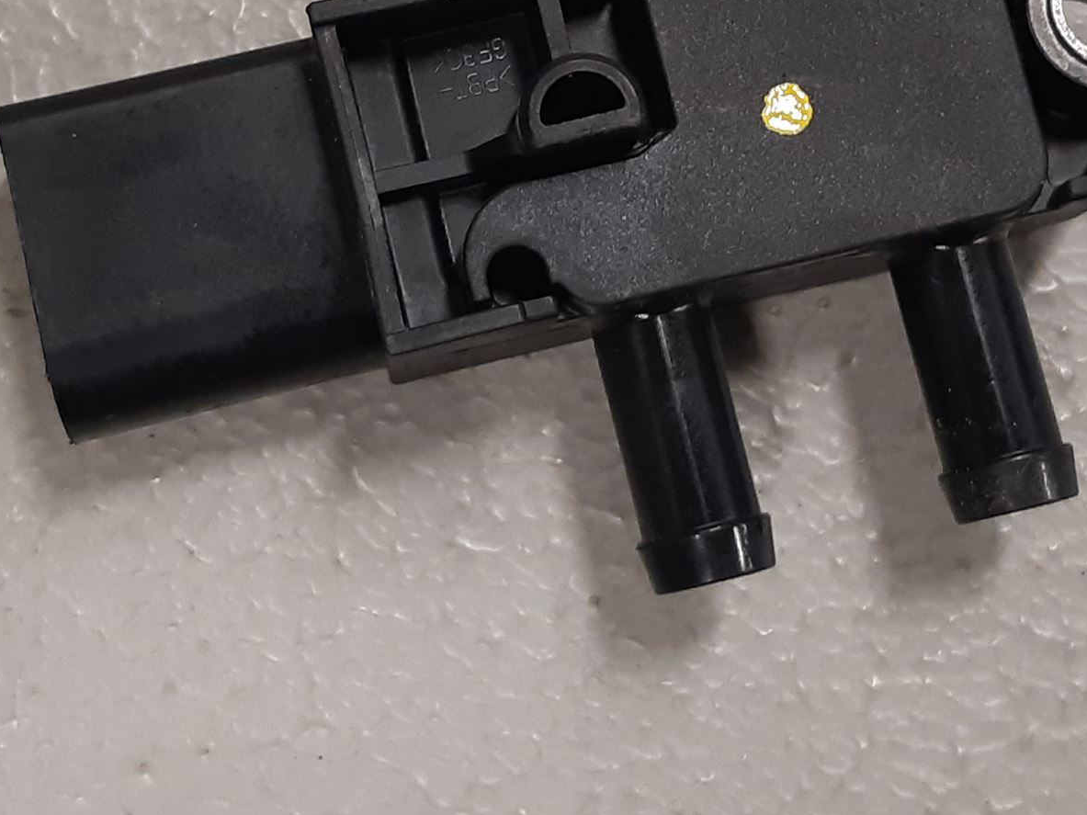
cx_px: 547
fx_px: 1413
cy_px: 128
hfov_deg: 42.1
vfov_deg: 31.1
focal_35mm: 45
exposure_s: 1/50
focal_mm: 3.93
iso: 160
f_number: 1.7
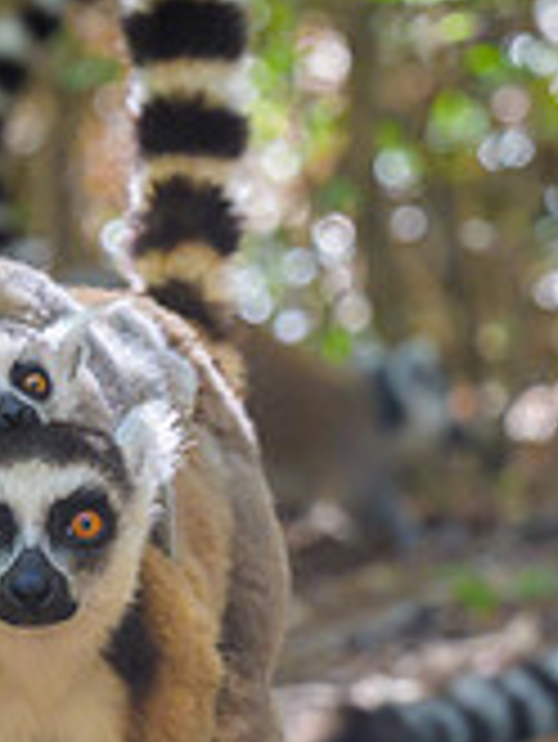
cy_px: 364
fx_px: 6397
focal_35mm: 298
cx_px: 2
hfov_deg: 5.0
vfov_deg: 6.6
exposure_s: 1/800
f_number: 4
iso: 1600
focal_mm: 70
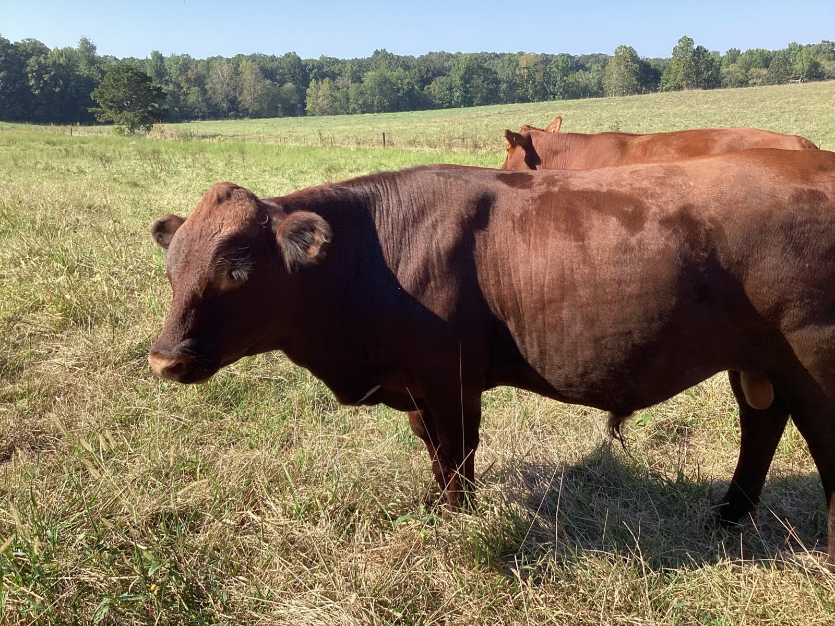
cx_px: 418
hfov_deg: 58.4
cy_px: 313
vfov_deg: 45.4
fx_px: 748
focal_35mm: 31
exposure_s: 1/473
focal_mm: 3.3
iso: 25
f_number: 2.4
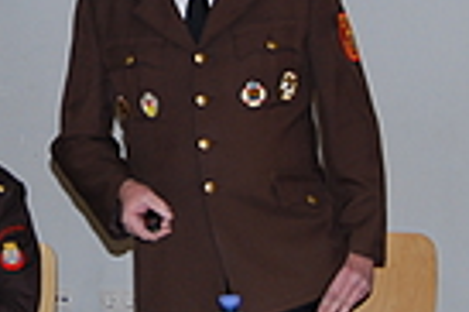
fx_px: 1900
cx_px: 2
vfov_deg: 9.3
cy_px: 17
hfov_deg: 13.9
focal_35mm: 146
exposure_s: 1/60
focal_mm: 28
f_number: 4.2
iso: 200
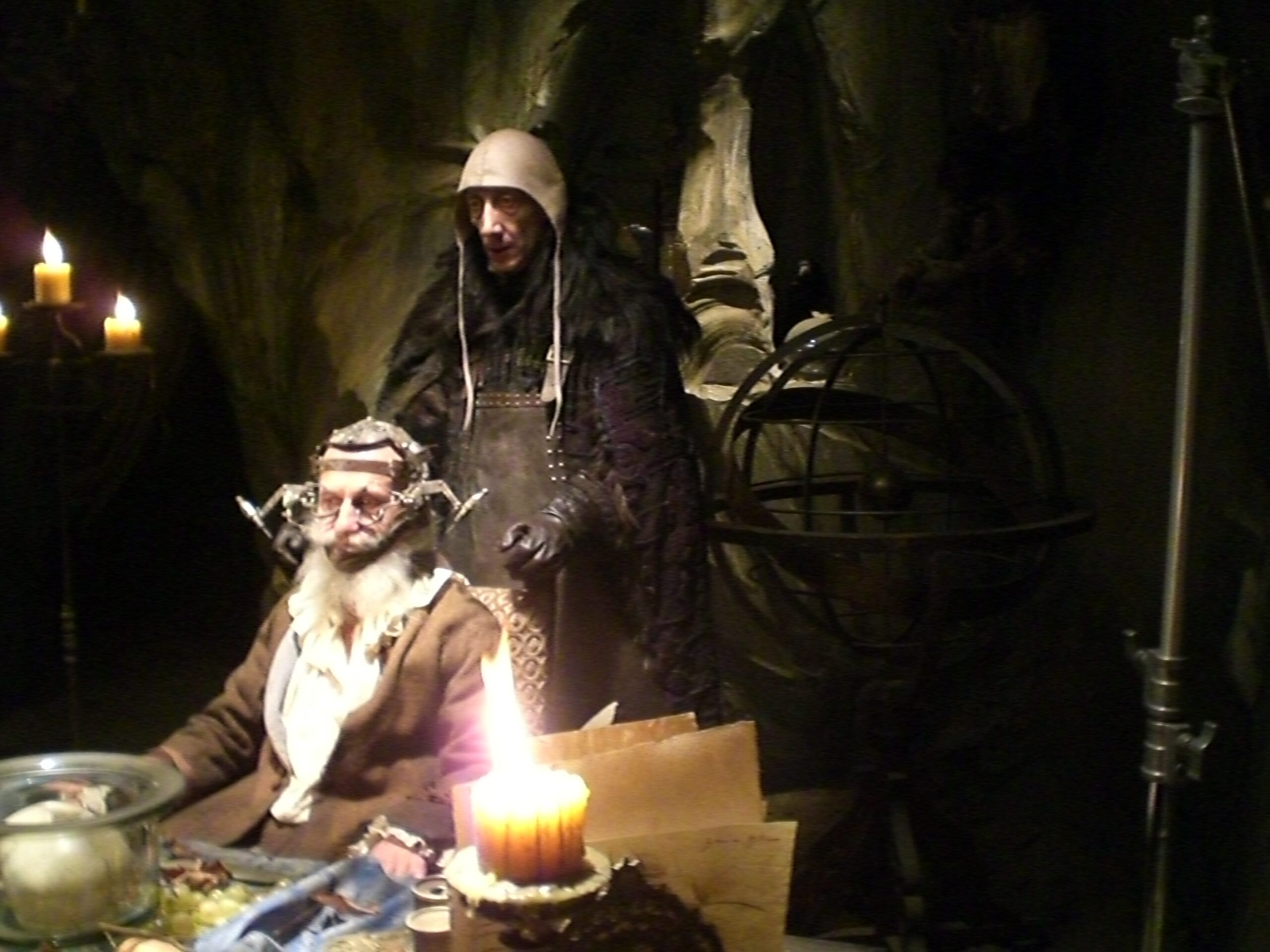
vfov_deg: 37.7
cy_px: 476
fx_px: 1394
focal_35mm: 38
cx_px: 635
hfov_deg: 49.0
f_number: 3.1
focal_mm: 6.3
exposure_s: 1/15
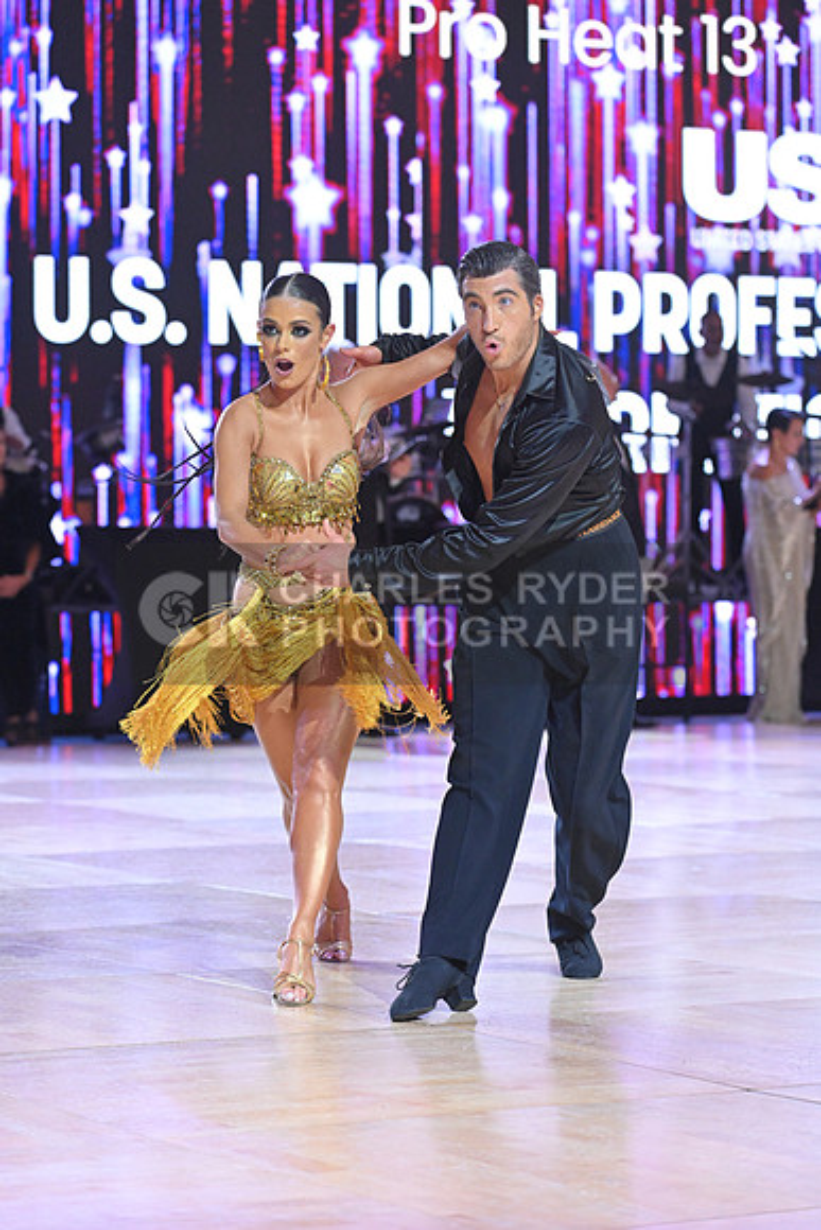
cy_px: 615
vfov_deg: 16.8
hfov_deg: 11.2
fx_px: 4171
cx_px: 410
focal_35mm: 122
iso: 4000
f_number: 4.5
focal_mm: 122
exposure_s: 1/400
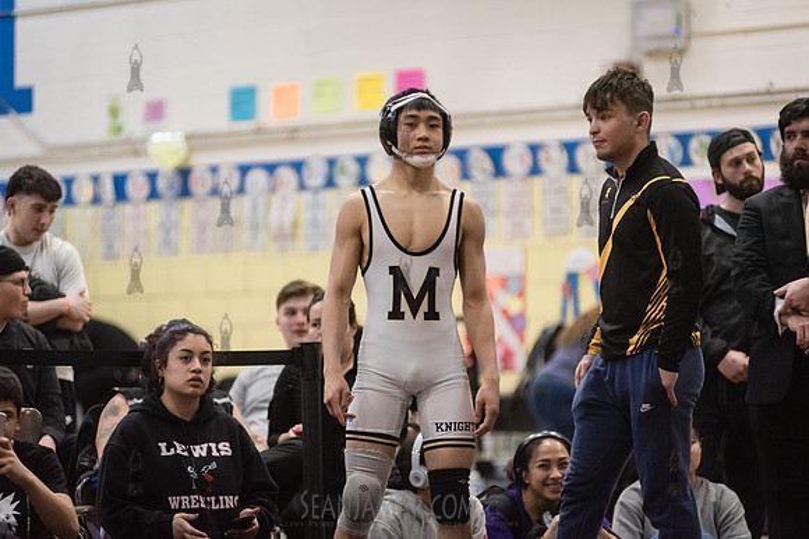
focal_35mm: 200
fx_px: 4495
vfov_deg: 6.9
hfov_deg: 10.3
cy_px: 270
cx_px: 404
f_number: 3.5
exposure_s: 1/500
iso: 8000
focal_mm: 200
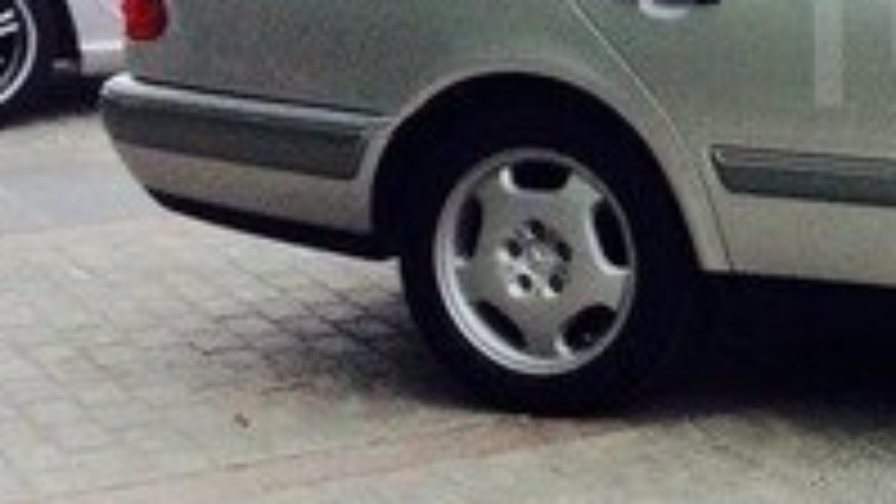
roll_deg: +0.5
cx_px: 1238
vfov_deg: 11.5
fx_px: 2495
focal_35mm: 105
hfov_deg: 18.6
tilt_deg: -7.7
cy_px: 38
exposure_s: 1/507
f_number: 2.2
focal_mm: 4.15
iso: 32
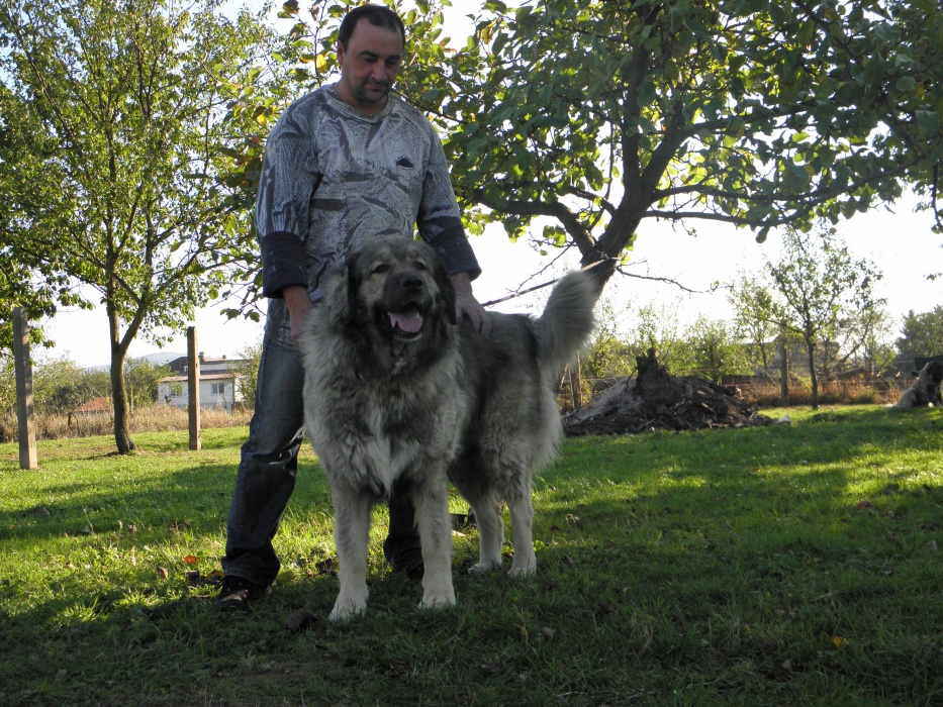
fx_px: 1117
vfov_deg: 35.1
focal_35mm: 41
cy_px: 354
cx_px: 472
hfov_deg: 45.8
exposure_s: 1/250
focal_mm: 7.5
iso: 100
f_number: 3.8
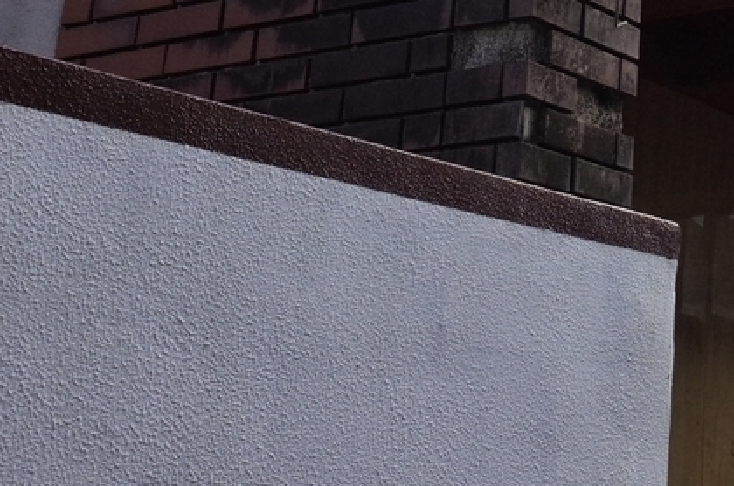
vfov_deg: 16.6
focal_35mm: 80
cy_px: 4
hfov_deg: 22.7
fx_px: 1627
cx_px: 947
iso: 800
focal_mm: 18.3
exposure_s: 1/640
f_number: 7.1
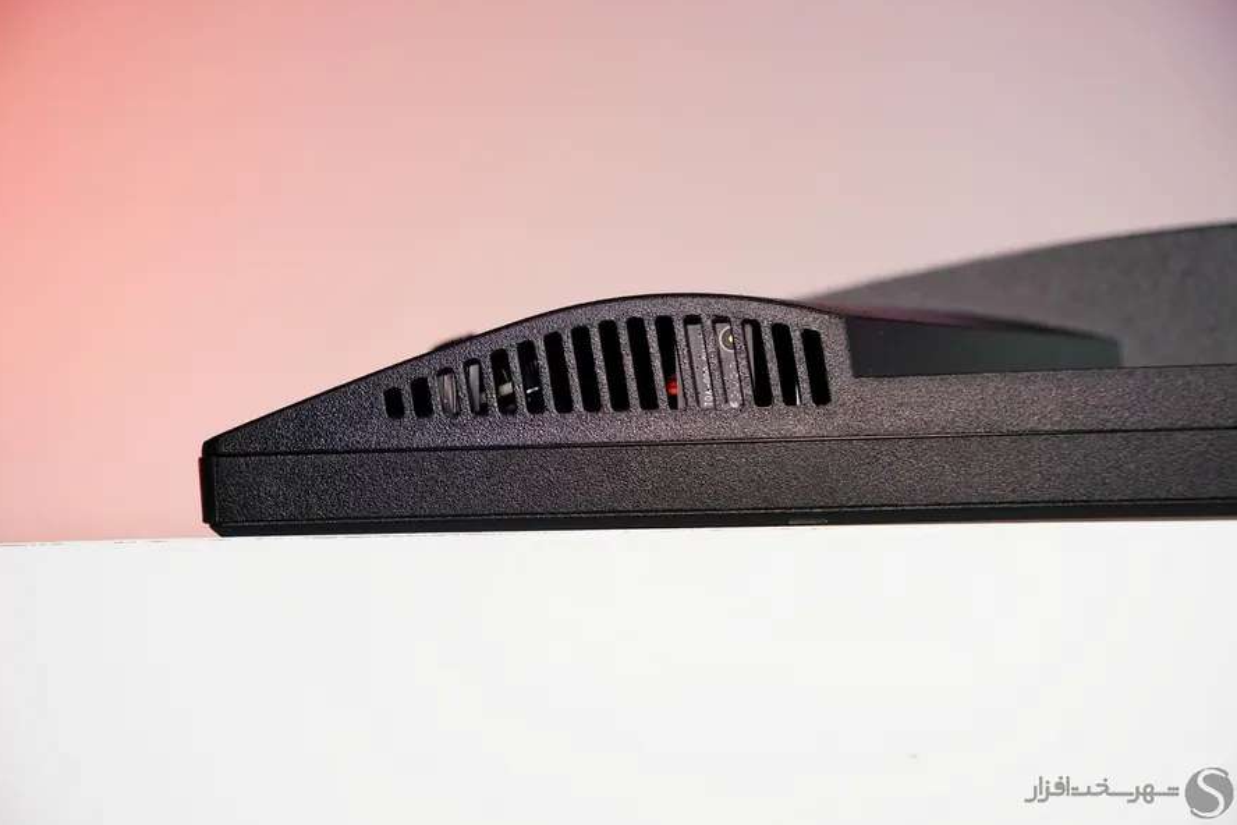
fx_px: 2611
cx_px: 618
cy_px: 412
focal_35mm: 76
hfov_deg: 26.7
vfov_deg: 17.9
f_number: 4.5
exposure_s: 1/250
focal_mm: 50
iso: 2000
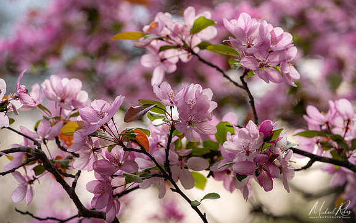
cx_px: 178
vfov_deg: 6.4
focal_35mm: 205
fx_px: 1990
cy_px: 104
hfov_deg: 10.2
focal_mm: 200
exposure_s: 1/80
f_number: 8
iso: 100
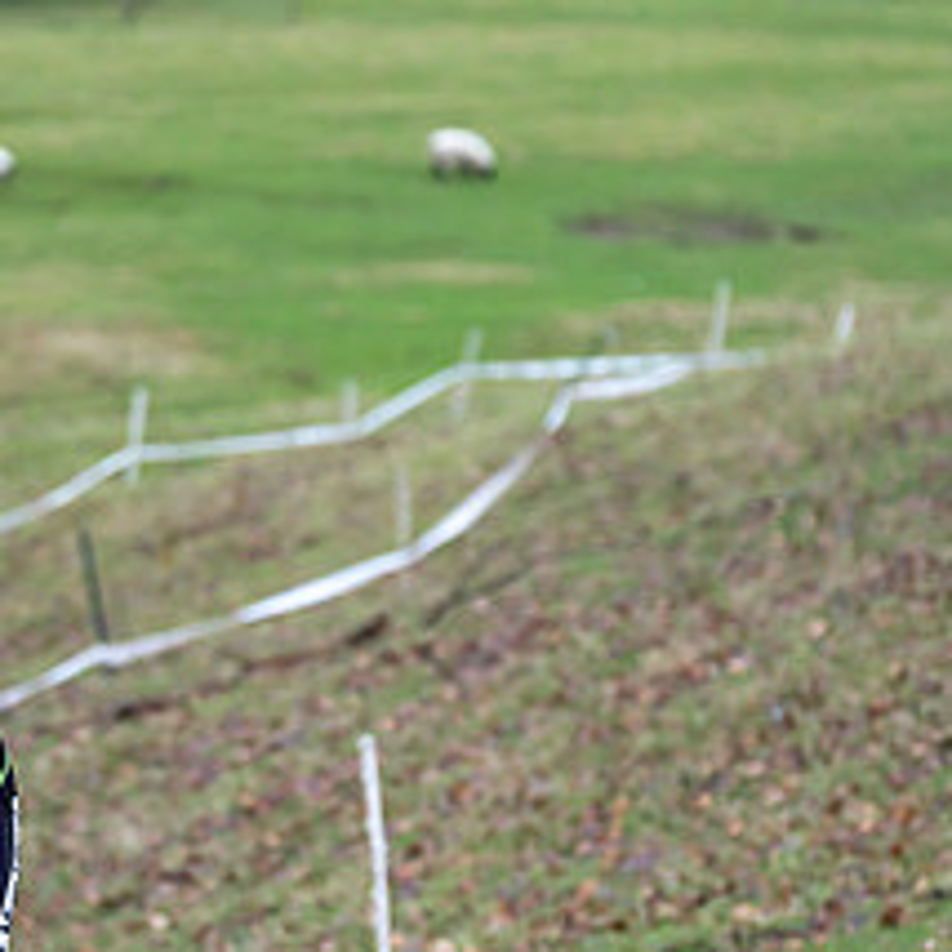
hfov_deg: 9.2
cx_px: -276
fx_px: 5818
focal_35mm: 187
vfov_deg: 9.4
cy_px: 558
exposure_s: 1/1000
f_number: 3.2
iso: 1000
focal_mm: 81
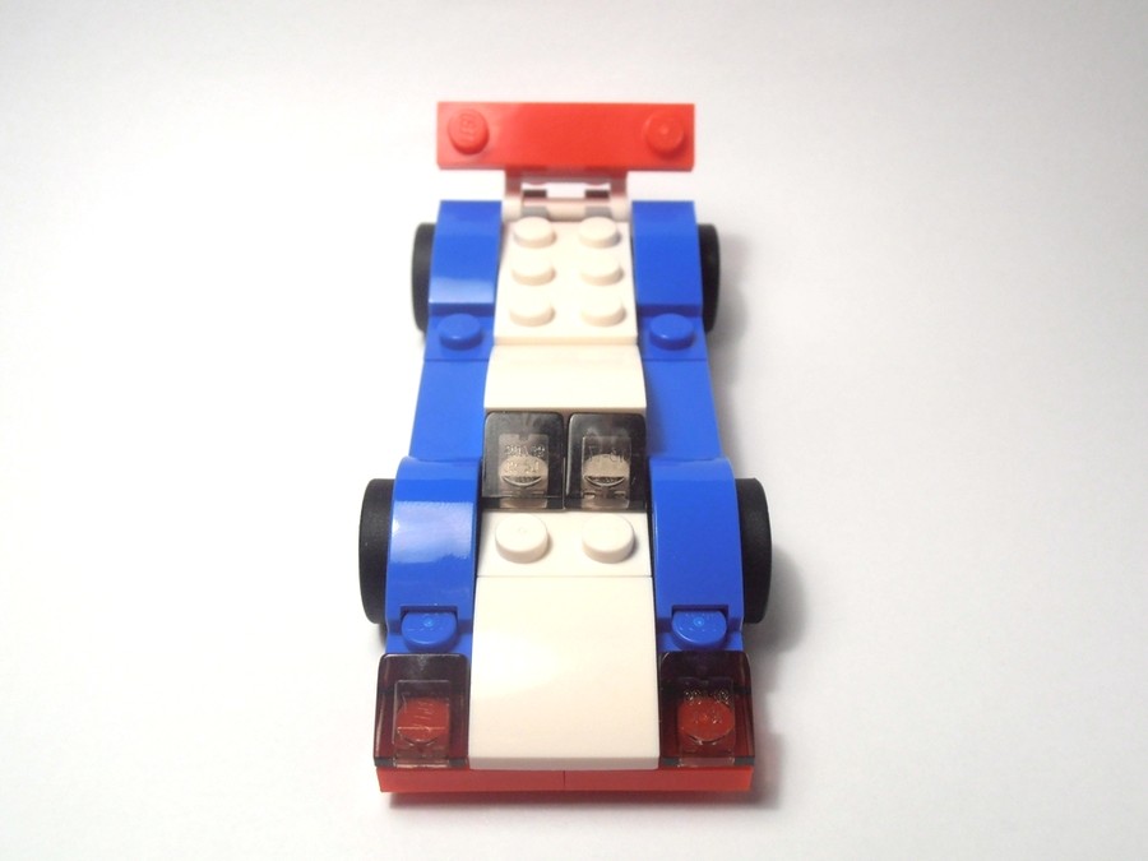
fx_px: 1227
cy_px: 430
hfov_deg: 50.1
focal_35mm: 37
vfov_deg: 38.7
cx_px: 574
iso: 80
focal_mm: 6.61
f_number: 3.9
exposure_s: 1/100
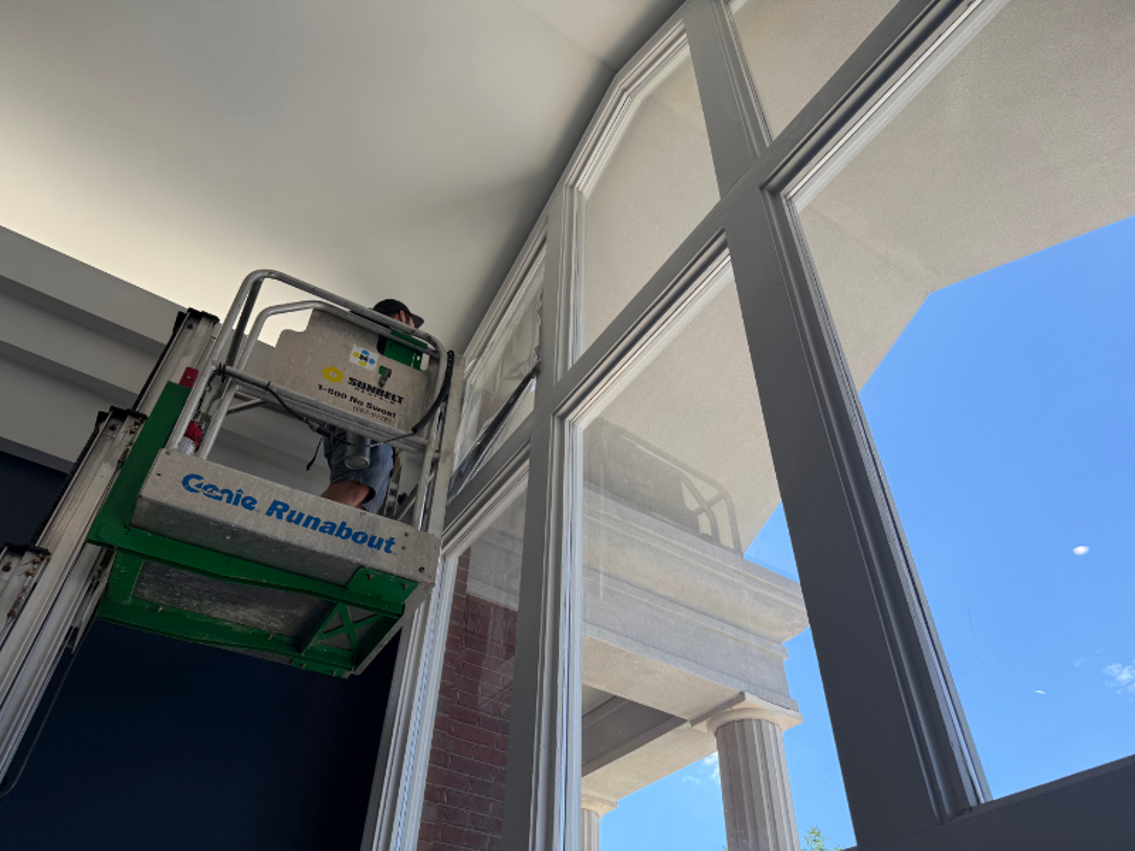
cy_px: 426
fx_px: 787
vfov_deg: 56.8
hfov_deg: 71.6
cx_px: 568
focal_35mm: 24
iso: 100
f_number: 1.8
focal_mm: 6.8
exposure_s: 1/445
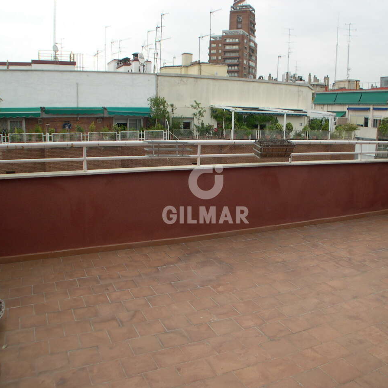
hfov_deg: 37.5
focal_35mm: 45
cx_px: 206
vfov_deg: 37.6
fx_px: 571
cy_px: 194
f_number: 2.8
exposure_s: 1/487
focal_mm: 8
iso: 100
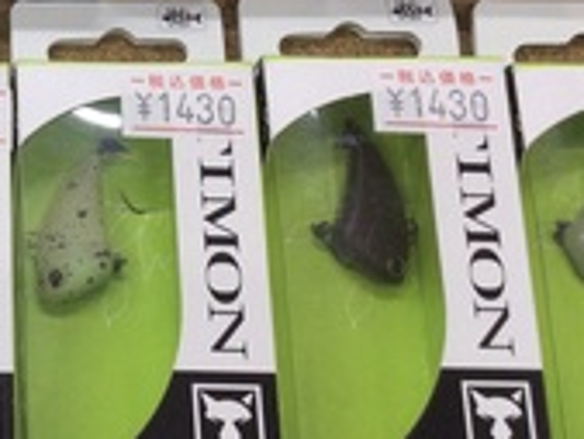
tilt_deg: -68.8
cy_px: 3
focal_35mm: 110
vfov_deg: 13.3
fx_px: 1857
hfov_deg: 17.1
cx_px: -121
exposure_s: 1/60
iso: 32
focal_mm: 3.3
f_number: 2.4
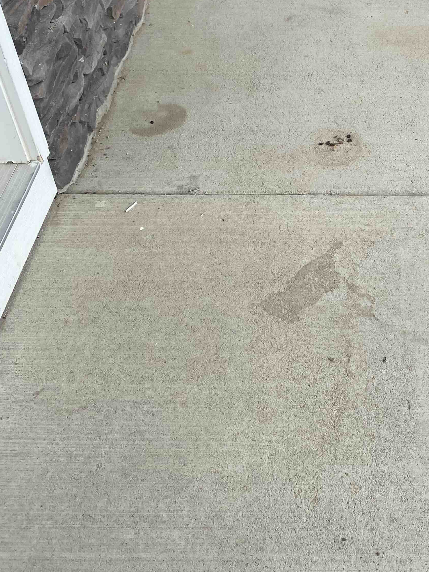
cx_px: 373
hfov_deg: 29.8
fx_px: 776
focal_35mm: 47
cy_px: 137
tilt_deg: -36.5
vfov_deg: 39.2
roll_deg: +0.0
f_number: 1.8
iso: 32
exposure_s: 1/1754
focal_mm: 4.25
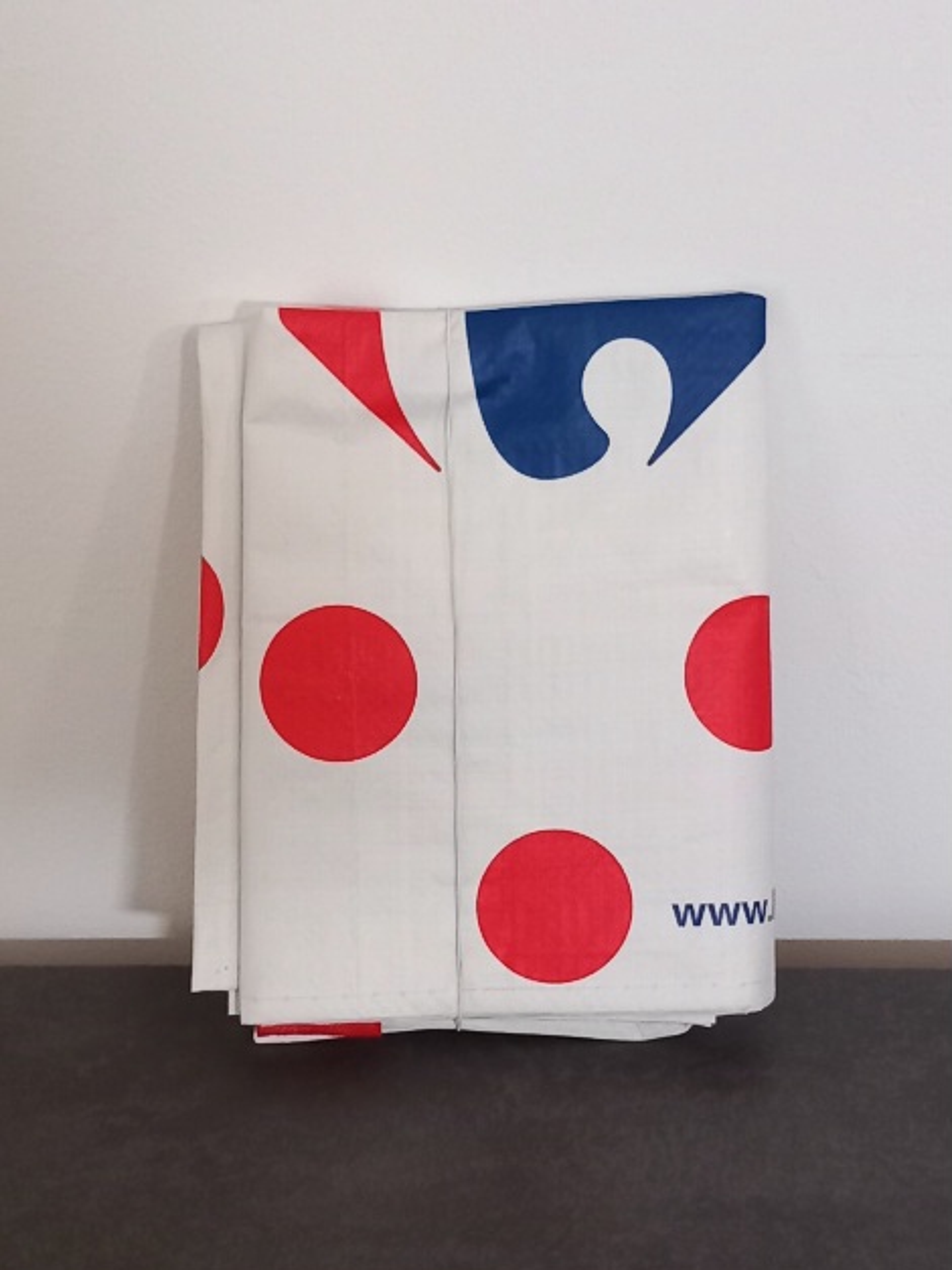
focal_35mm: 27
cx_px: 476
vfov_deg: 65.3
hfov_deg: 51.3
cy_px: 635
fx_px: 990
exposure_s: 1/25
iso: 500
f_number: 1.8
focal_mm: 4
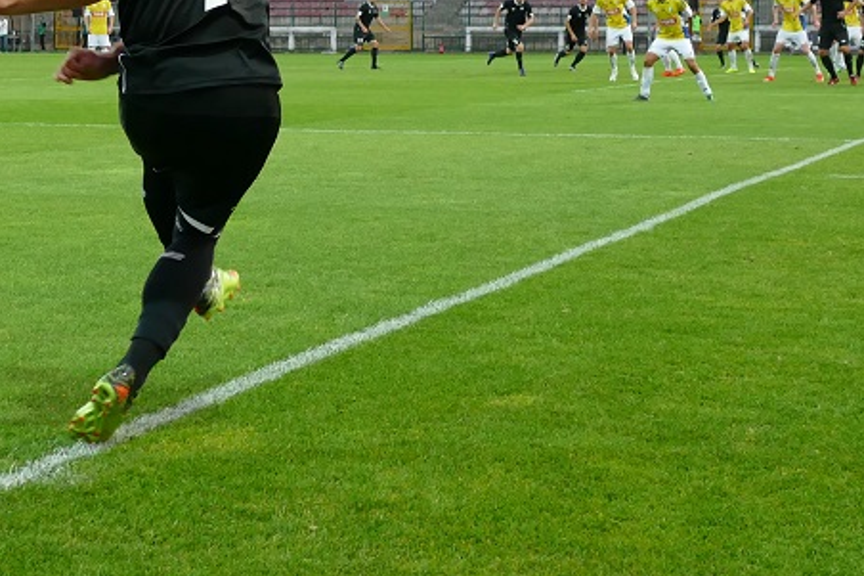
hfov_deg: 24.1
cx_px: 315
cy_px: -97
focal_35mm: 84
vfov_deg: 15.7
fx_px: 2015
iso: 640
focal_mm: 12.12
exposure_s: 1/500
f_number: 3
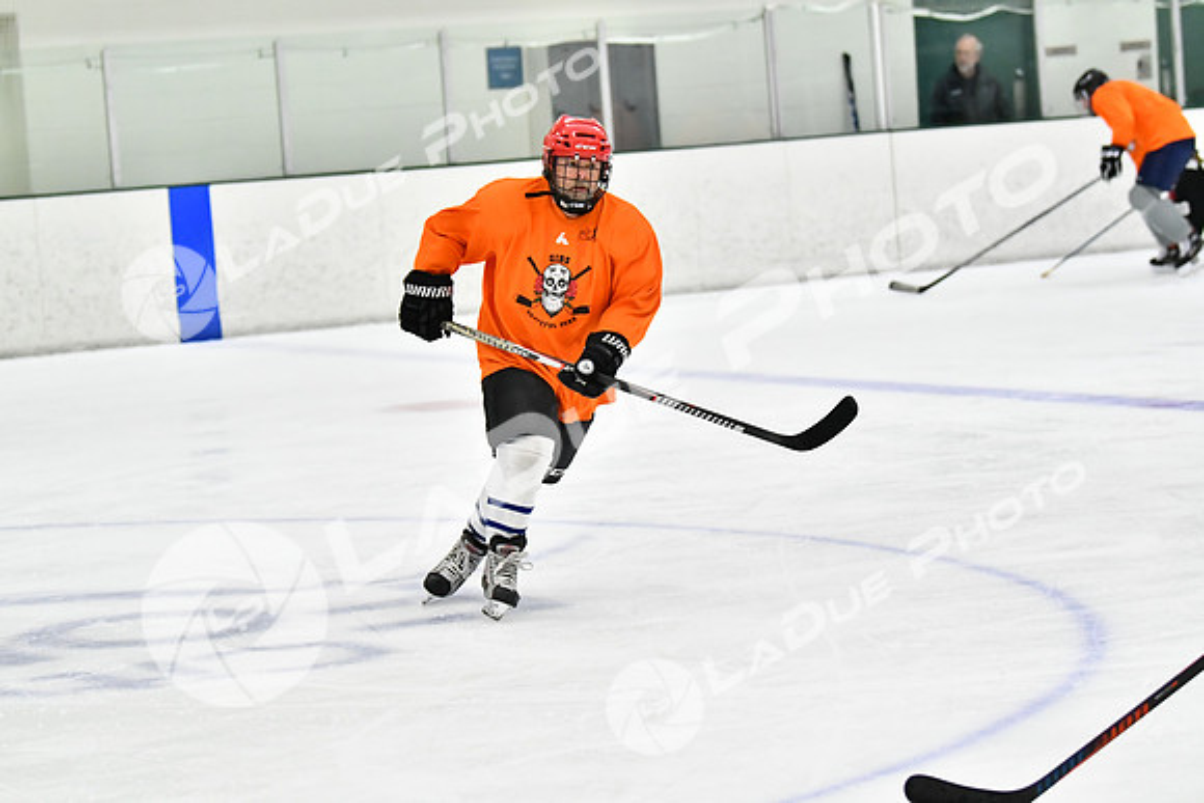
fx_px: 5118
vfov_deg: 9.0
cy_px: 402
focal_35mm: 153
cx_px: 602
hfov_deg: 13.4
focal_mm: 102
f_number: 2.8
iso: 5000
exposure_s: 1/1250
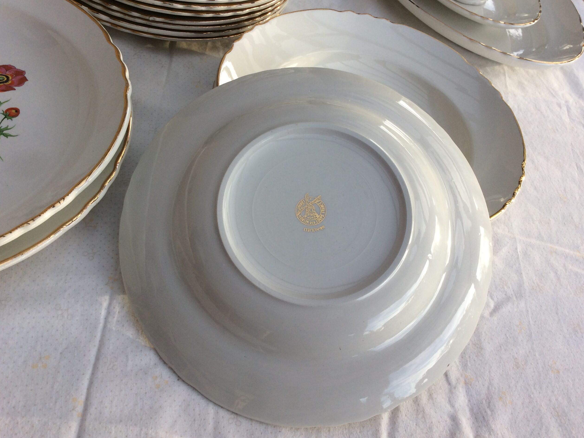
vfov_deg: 42.9
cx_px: 301
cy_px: 213
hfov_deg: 55.3
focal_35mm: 33
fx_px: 557
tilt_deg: -52.3
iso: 32
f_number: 2.4
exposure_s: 1/107
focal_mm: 3.3
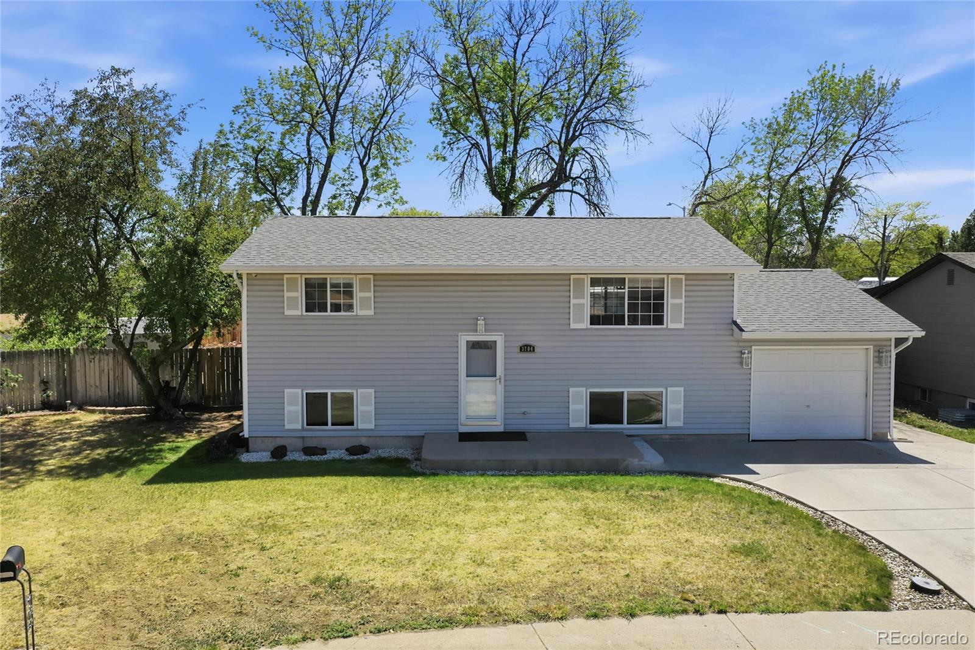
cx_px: 488
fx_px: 758
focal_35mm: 28
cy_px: 325
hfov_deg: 65.5
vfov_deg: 46.4
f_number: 6.3
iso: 100
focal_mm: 10.3
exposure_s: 1/640
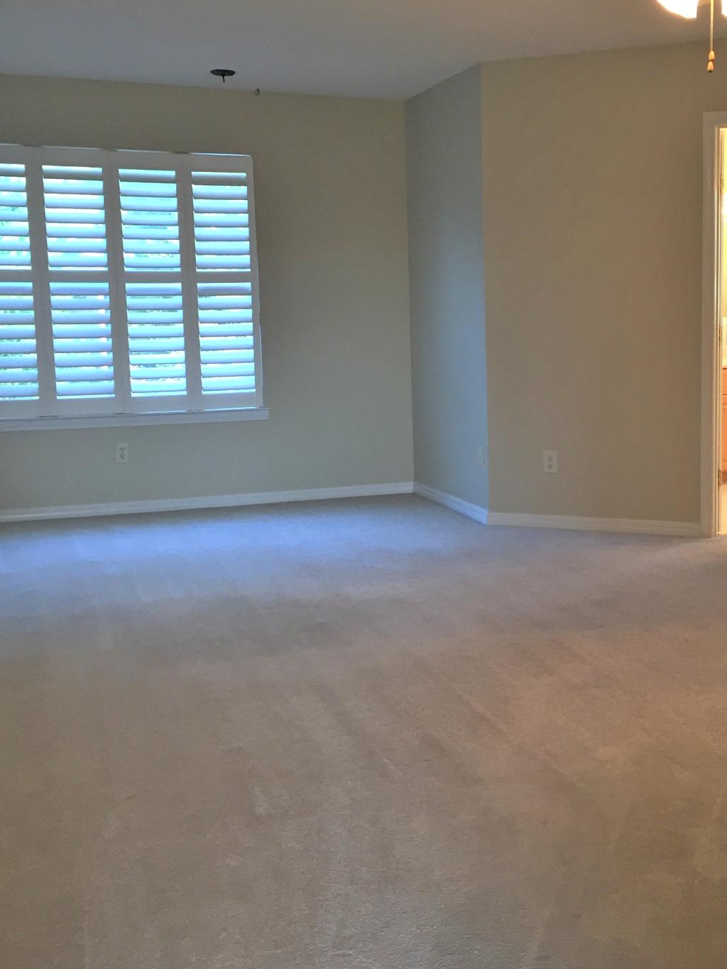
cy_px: 452
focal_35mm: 42
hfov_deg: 33.9
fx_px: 1176
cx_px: 518
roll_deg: +0.4
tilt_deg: -5.8
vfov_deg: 44.8
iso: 80
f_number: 2.2
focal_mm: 4.15
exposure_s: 1/30
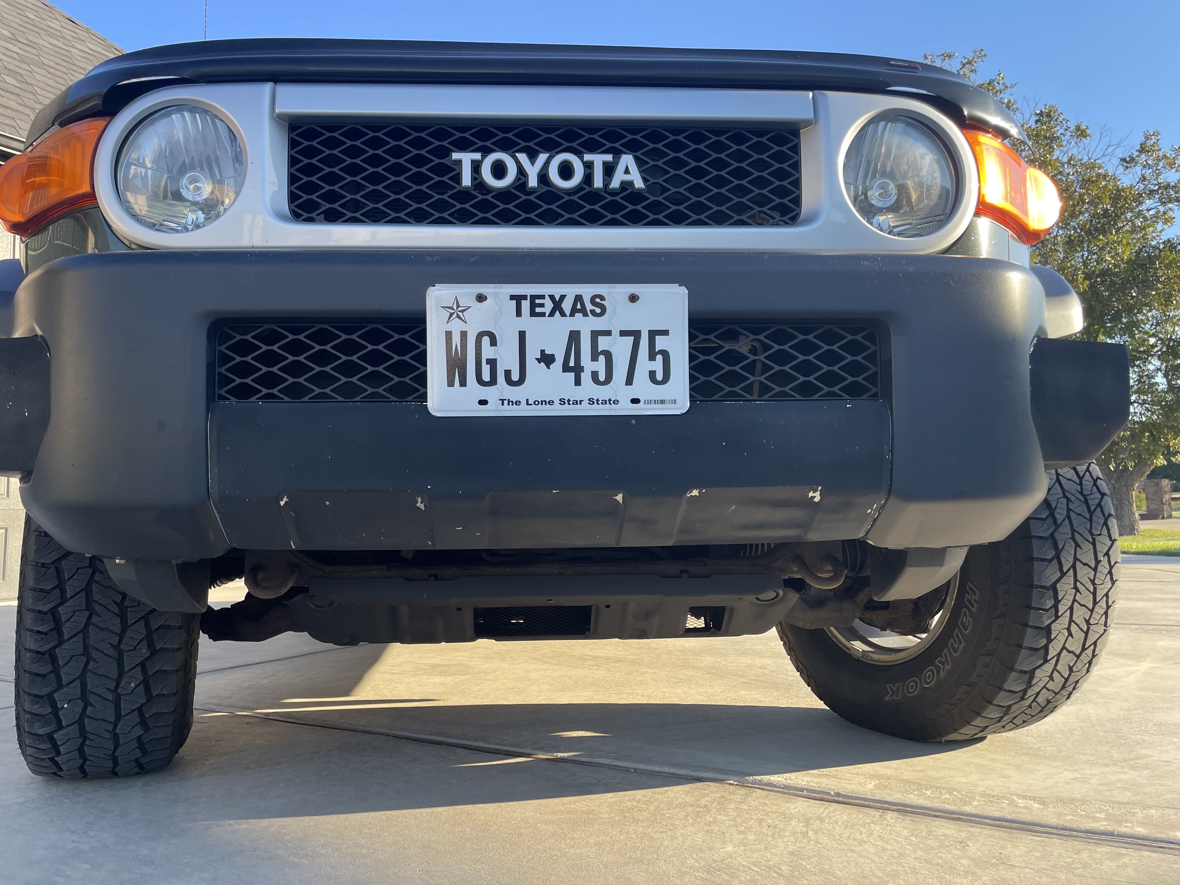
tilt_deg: +5.9
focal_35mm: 27
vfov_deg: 51.4
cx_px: 573
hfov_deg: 65.3
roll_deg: +2.5
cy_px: 447
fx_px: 920
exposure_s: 1/509
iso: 32
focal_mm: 4.2
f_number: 1.6
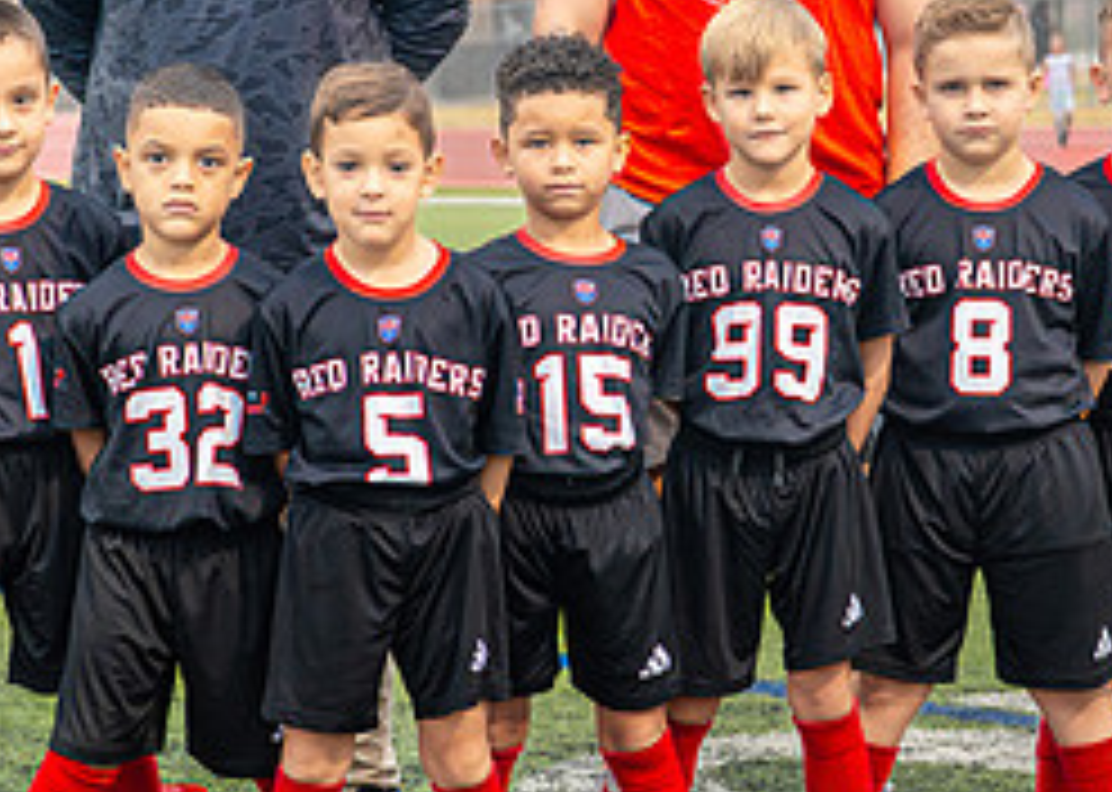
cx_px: 531
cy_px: 324
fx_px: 4765
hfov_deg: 13.3
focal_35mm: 151
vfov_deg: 9.5
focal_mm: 50
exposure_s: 1/500
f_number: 3.5
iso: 1000
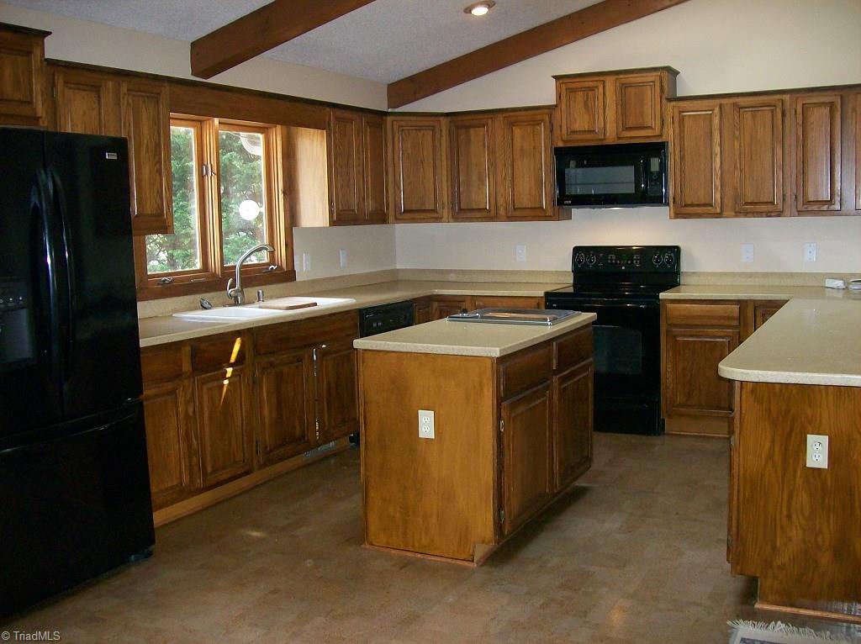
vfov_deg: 39.6
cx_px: 430
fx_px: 895
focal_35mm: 36
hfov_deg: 51.4
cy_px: 322
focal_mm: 6
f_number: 2.7
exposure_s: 1/64
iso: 140
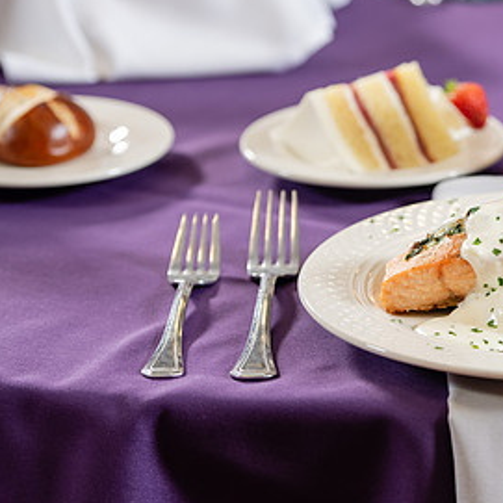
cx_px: 535
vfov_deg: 8.7
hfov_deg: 8.7
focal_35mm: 200
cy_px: 229
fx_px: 3288
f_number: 4
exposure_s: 1/160
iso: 400
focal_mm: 110
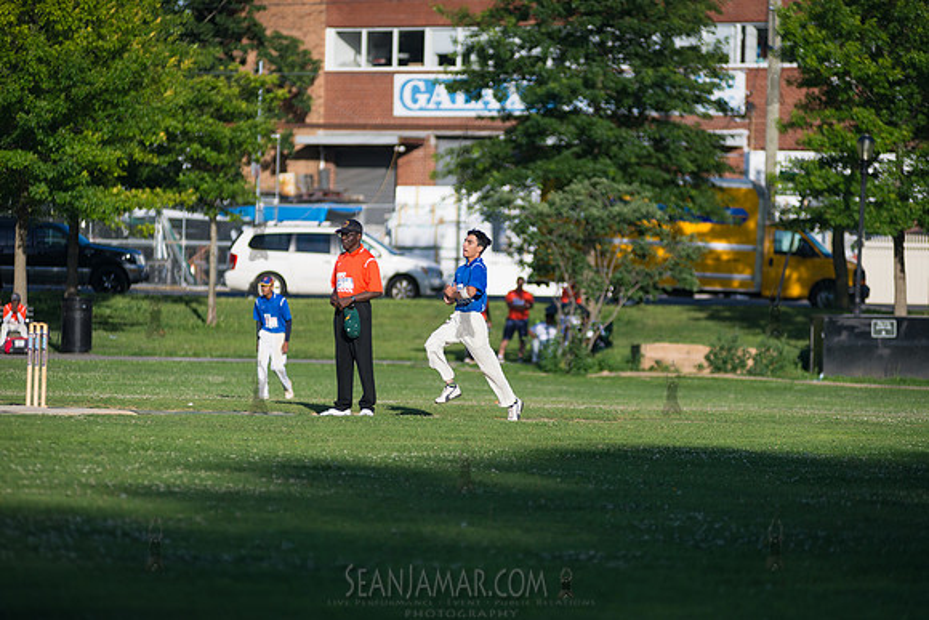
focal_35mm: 200
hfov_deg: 10.3
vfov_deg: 6.9
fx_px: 5162
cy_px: 310
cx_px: 464
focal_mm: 200
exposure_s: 1/3200
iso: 200
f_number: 2.8
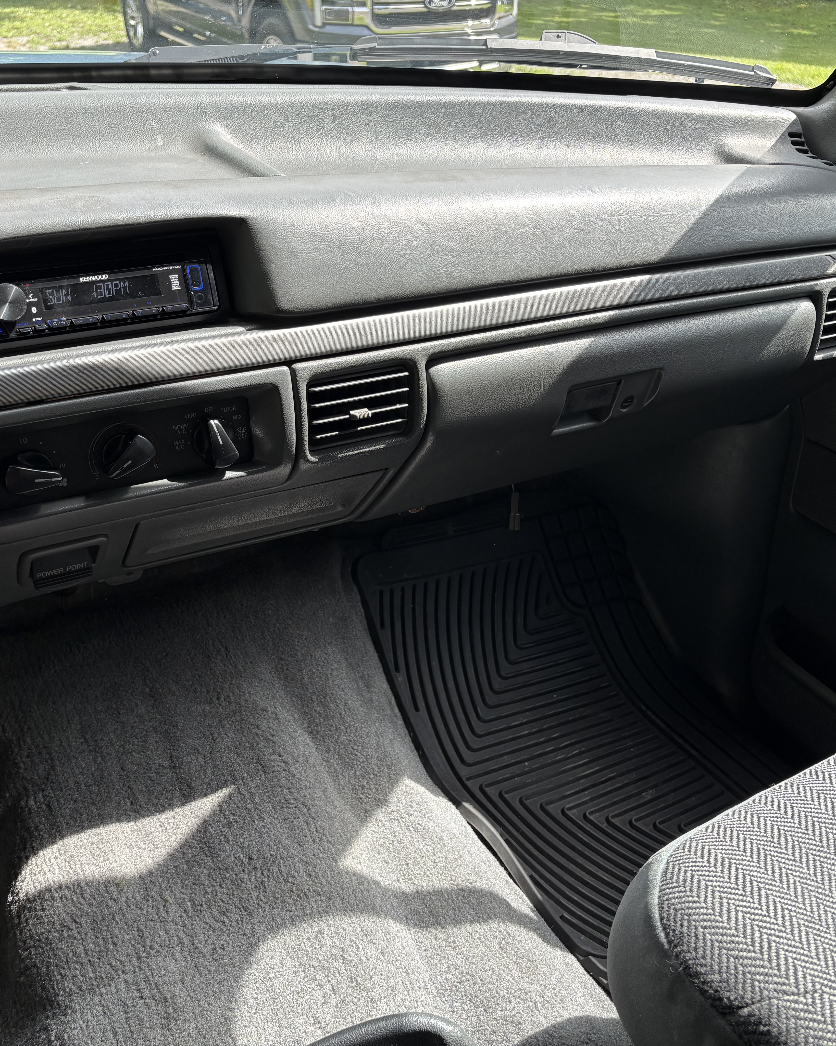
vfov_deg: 52.8
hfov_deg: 43.3
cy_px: 521
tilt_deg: -33.8
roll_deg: -4.3
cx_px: 403
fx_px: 1052
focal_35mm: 34
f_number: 1.6
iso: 50
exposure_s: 1/363
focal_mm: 5.96
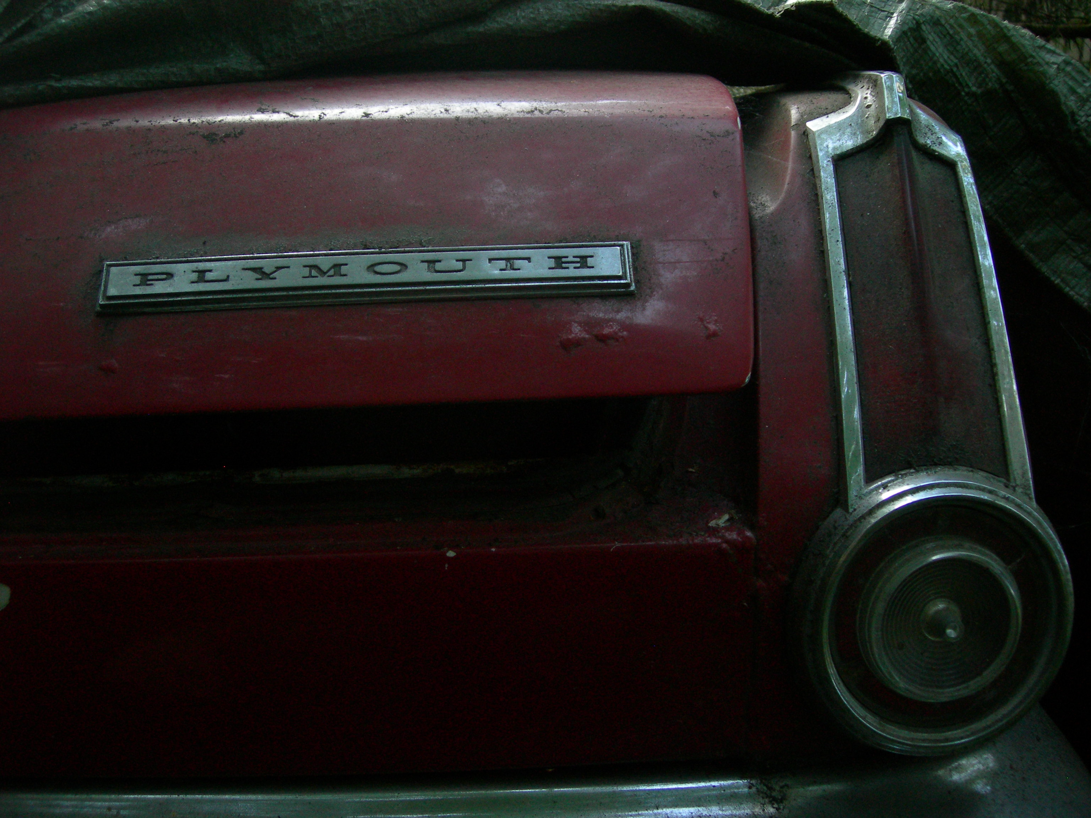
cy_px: 409
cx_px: 546
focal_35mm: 38
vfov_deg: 37.7
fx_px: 1198
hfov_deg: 49.0
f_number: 2.8
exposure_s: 1/60
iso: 200
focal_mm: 7.8
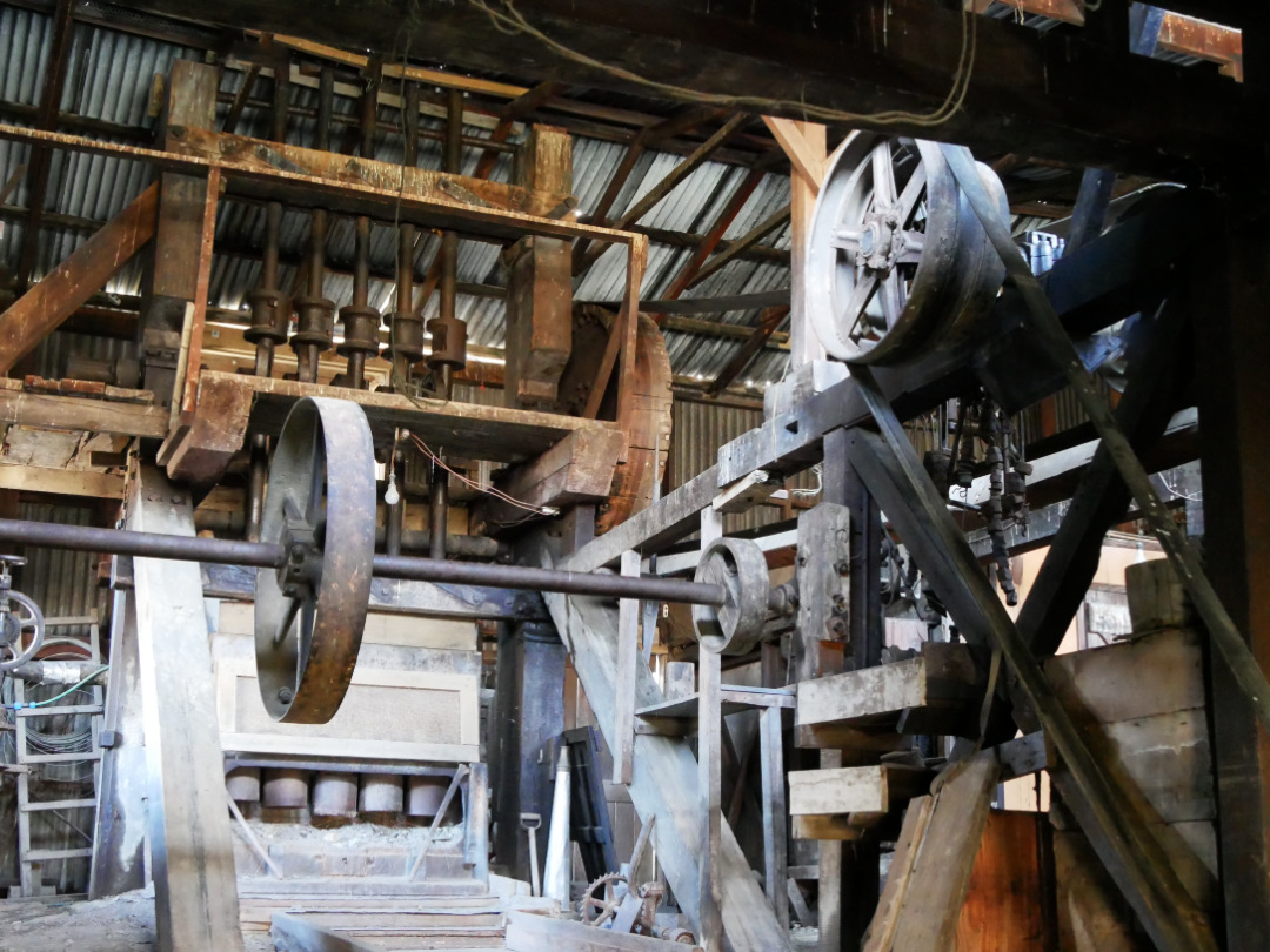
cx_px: 635
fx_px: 1761
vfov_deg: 30.3
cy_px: 476
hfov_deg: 39.7
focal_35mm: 48
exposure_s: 1/15
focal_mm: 24
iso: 6400
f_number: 5.6
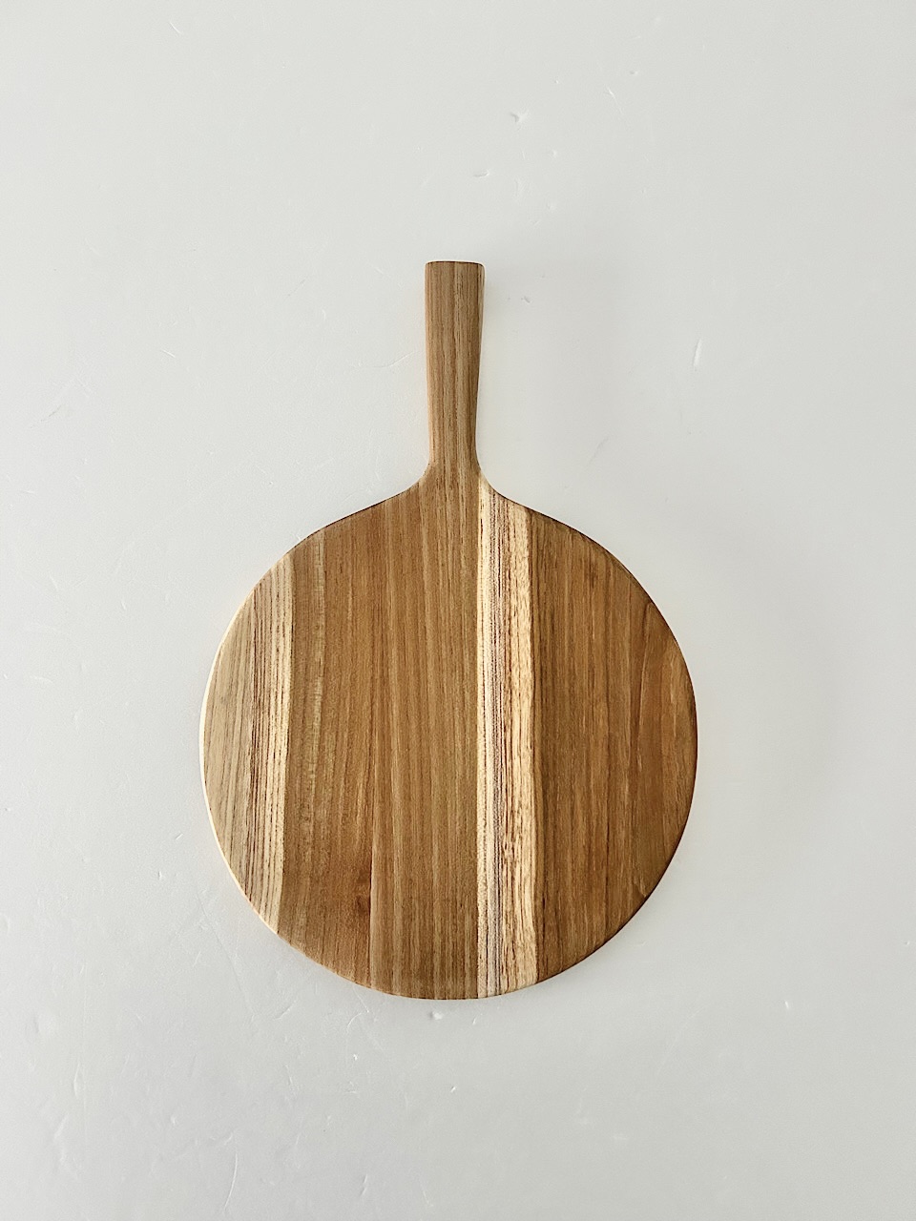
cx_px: 458
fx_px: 917
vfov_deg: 67.3
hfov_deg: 53.1
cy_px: 610
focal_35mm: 26
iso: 500
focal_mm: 5.7
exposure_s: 1/45
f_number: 1.5
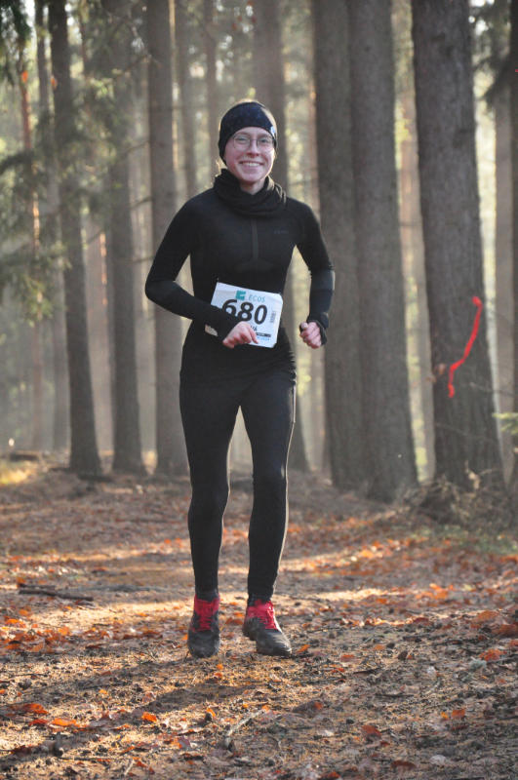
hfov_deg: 8.7
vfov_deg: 13.1
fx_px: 3409
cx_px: 259
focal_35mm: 158
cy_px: 390
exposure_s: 1/500
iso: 3200
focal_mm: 105
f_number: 5.6
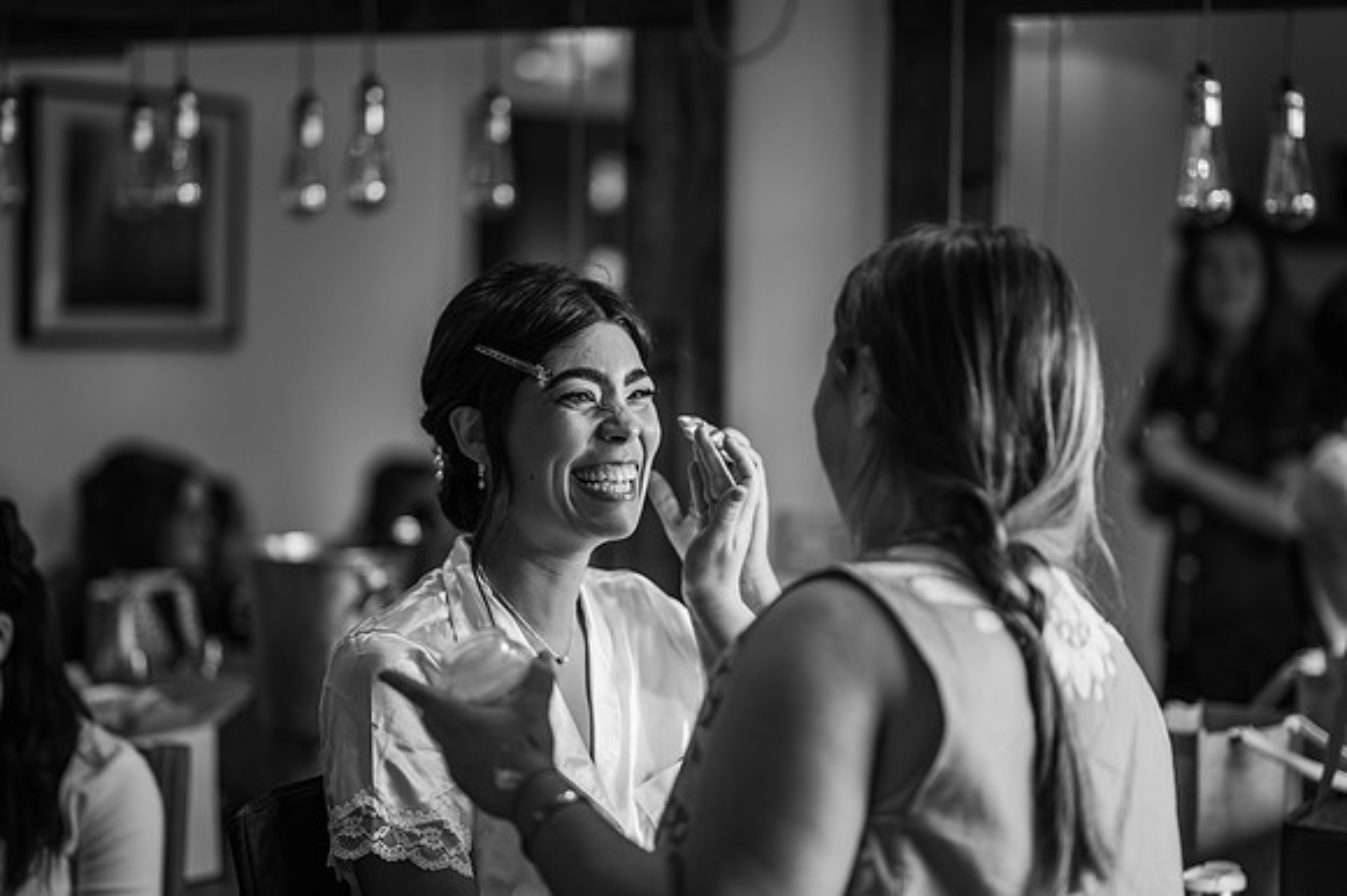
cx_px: 674
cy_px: 448
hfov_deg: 23.9
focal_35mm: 85
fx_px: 3178
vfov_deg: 16.1
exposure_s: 1/200
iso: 180
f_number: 1.8
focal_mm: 85
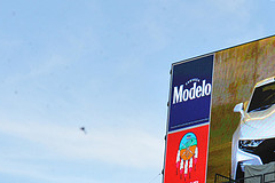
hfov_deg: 9.8
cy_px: 102
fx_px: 1589
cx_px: 316
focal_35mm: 208
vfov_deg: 6.6
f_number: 13
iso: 1600
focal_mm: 86
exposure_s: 1/640
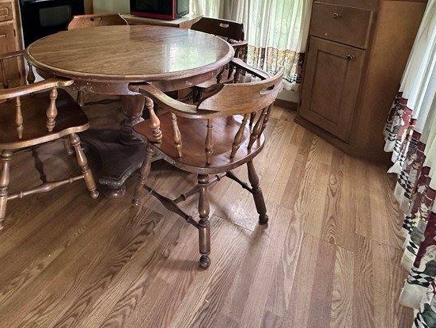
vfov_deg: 49.3
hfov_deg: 65.9
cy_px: 55
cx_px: 154
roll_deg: -0.2
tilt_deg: -15.0
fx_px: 328
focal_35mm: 26
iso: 320
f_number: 2.2
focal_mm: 2.22
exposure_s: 1/83
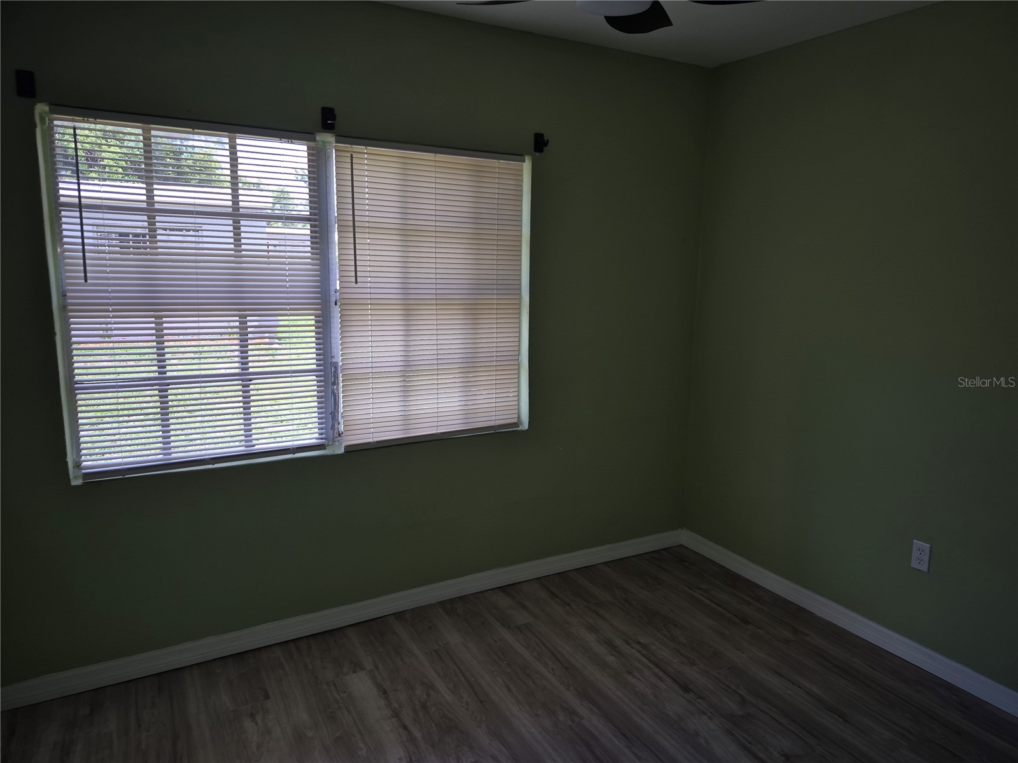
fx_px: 676
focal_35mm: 23
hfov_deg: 73.9
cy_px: 382
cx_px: 509
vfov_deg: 58.9
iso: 25
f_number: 1.8
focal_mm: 5.4
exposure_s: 1/120
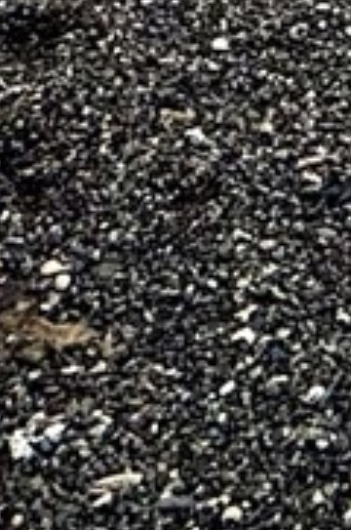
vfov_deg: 11.2
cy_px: -981
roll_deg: +1.8
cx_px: 1363
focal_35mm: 129
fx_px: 1894
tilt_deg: -2.2
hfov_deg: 7.6
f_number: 2.2
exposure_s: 1/1399
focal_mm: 2.22
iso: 64
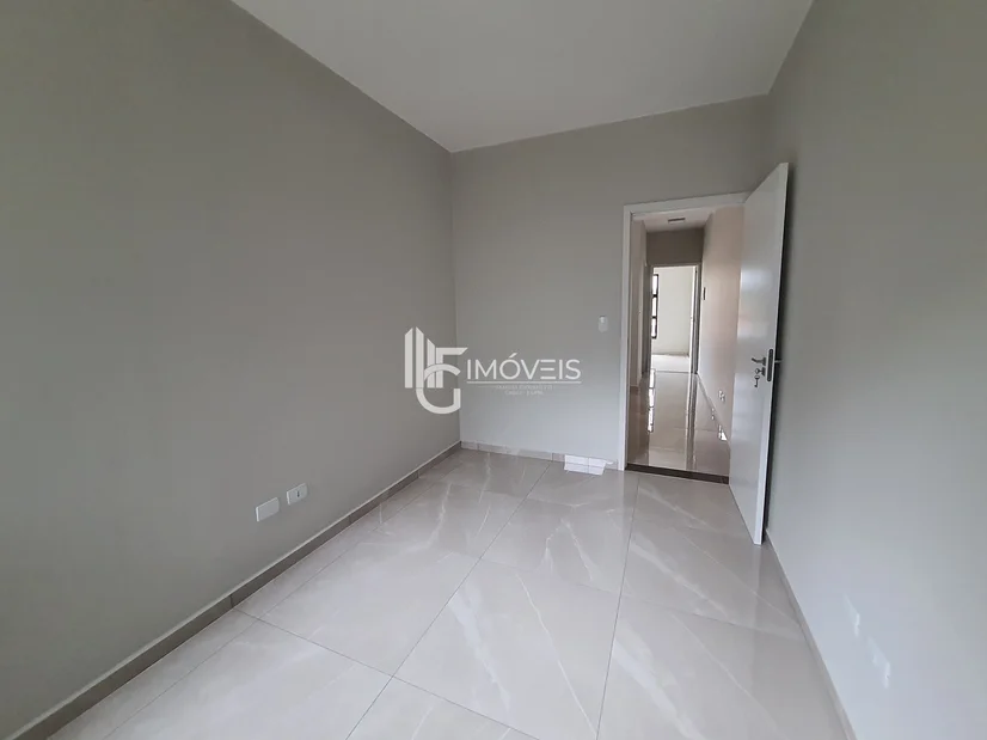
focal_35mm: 13
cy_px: 370
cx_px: 494
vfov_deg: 89.9
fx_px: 371
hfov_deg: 106.2
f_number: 2.2
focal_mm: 1.74
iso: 250
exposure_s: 1/50
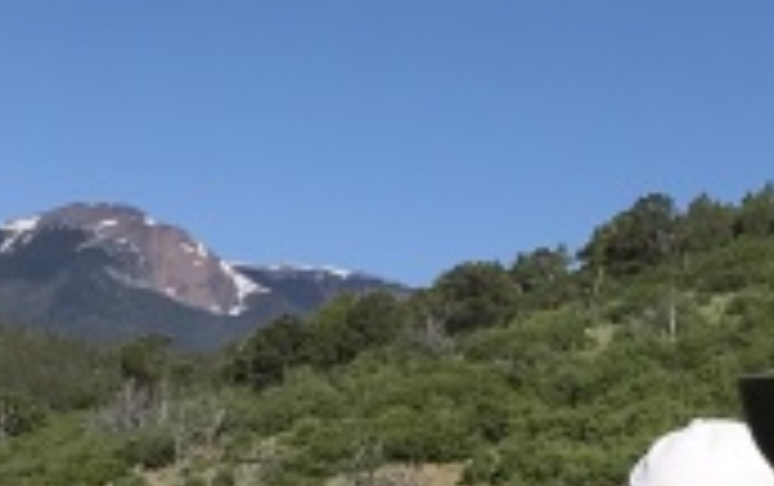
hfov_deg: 15.1
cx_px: 292
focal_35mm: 138
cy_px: 657
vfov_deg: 9.3
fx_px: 2915
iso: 20
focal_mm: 3.99
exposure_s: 1/3195
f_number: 1.8
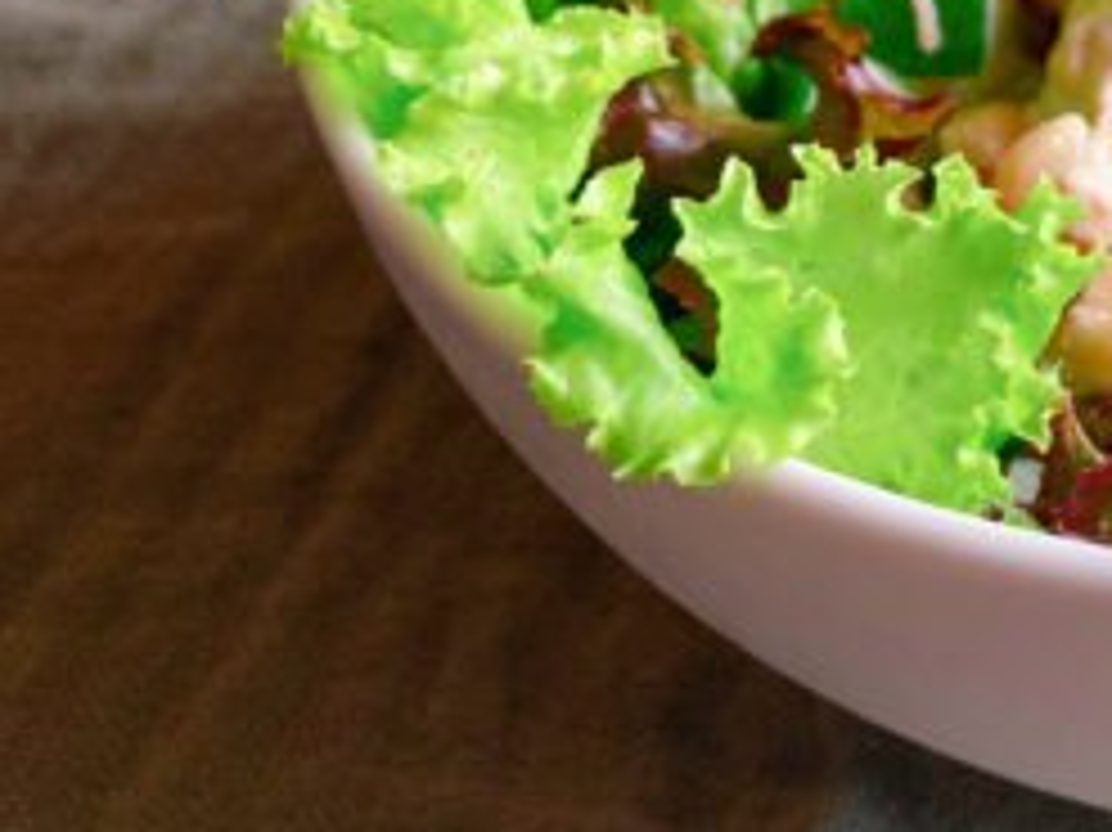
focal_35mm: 68
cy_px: 81
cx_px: 1346
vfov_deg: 21.1
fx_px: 2183
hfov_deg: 25.5
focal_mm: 3.99
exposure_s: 1/50
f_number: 1.8
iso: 80
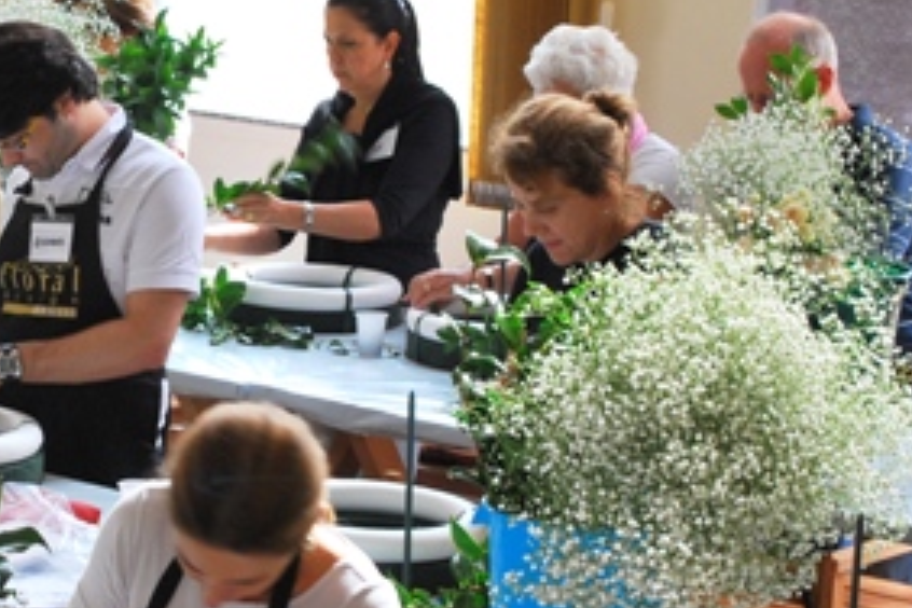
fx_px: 3800
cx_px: 74
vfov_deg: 9.1
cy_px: 356
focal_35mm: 150
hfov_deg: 13.6
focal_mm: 44
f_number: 9
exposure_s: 1/25
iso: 400
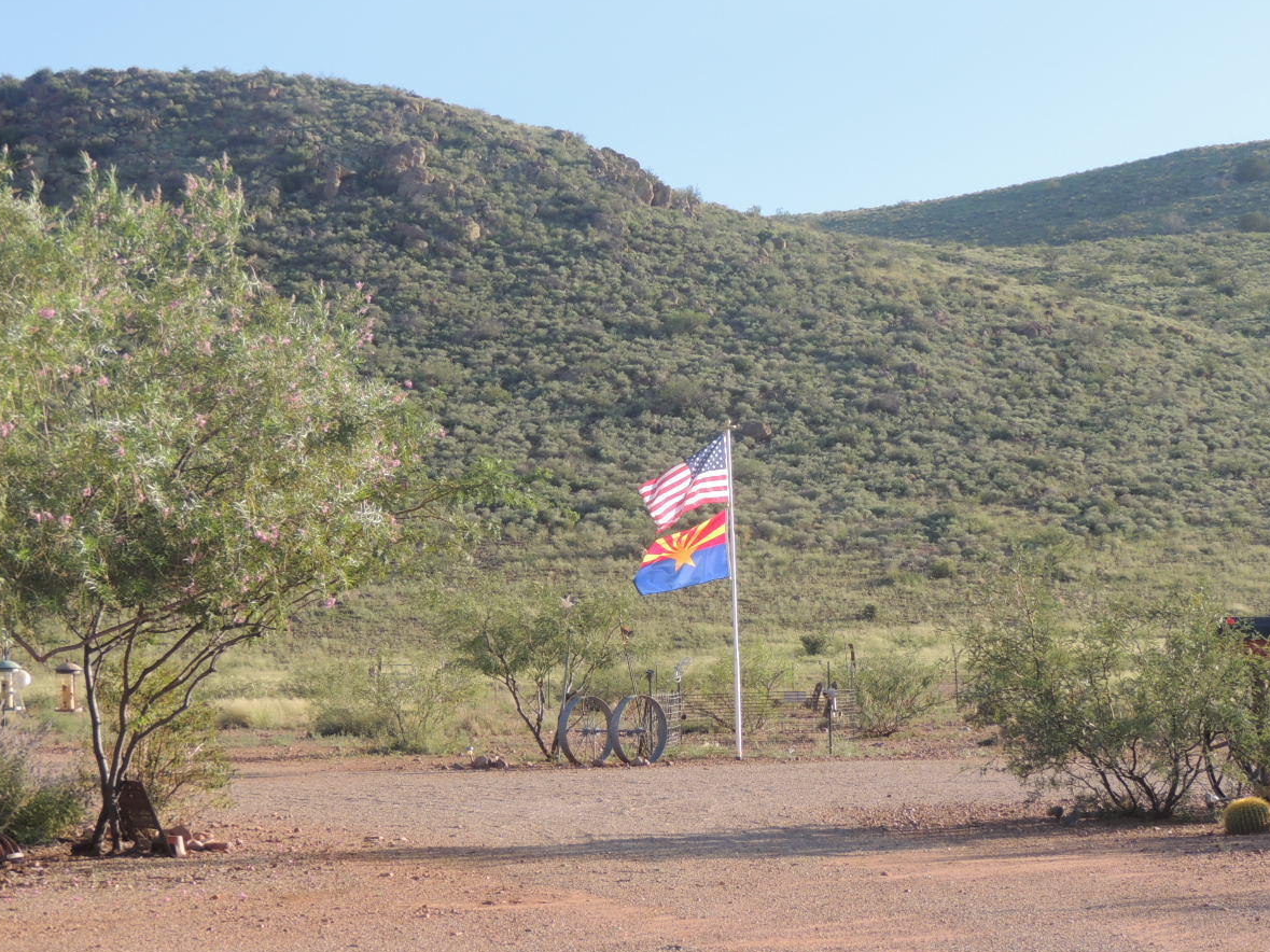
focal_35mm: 95
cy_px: 442
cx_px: 603
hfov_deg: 20.7
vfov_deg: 15.6
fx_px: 3485
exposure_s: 1/320
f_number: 3.9
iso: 100
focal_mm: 12.4
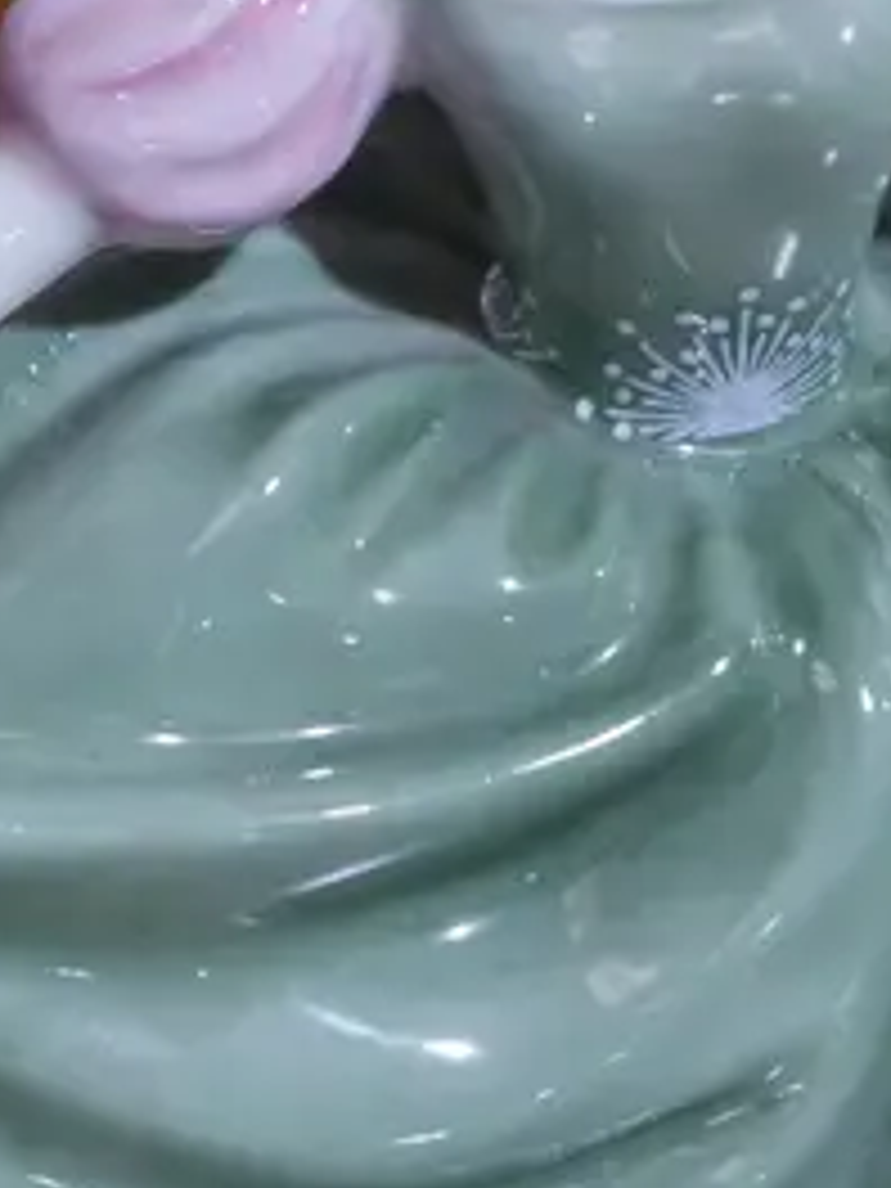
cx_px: 335
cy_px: 711
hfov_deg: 8.7
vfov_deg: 11.6
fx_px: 5869
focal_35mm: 171
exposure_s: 1/60
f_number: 4.7
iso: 400
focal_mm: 22
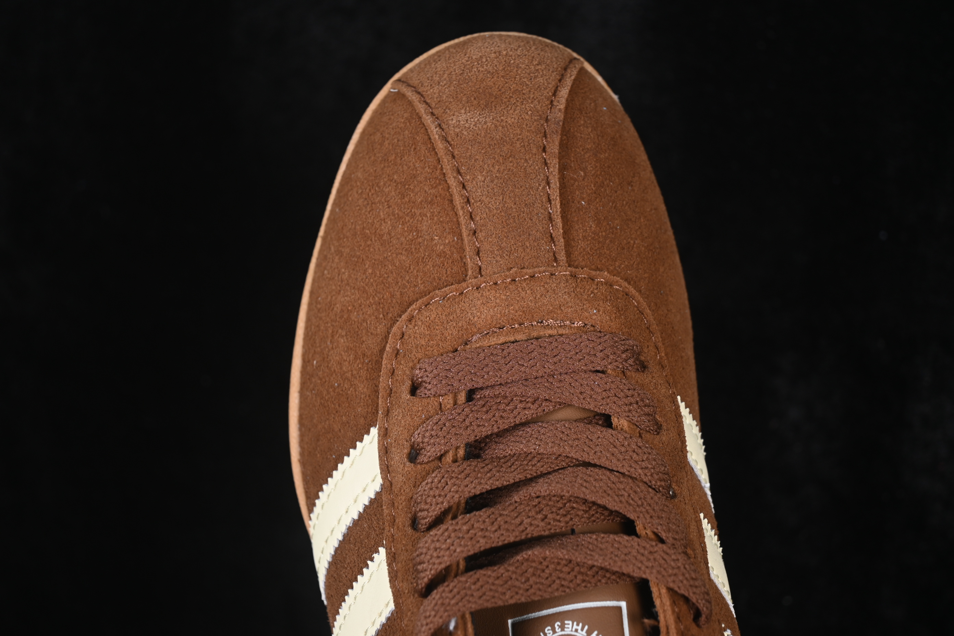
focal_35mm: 75
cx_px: 477
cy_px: 318
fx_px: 1987
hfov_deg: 27.0
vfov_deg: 18.2
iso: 160
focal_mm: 50
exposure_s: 1/60
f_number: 6.3
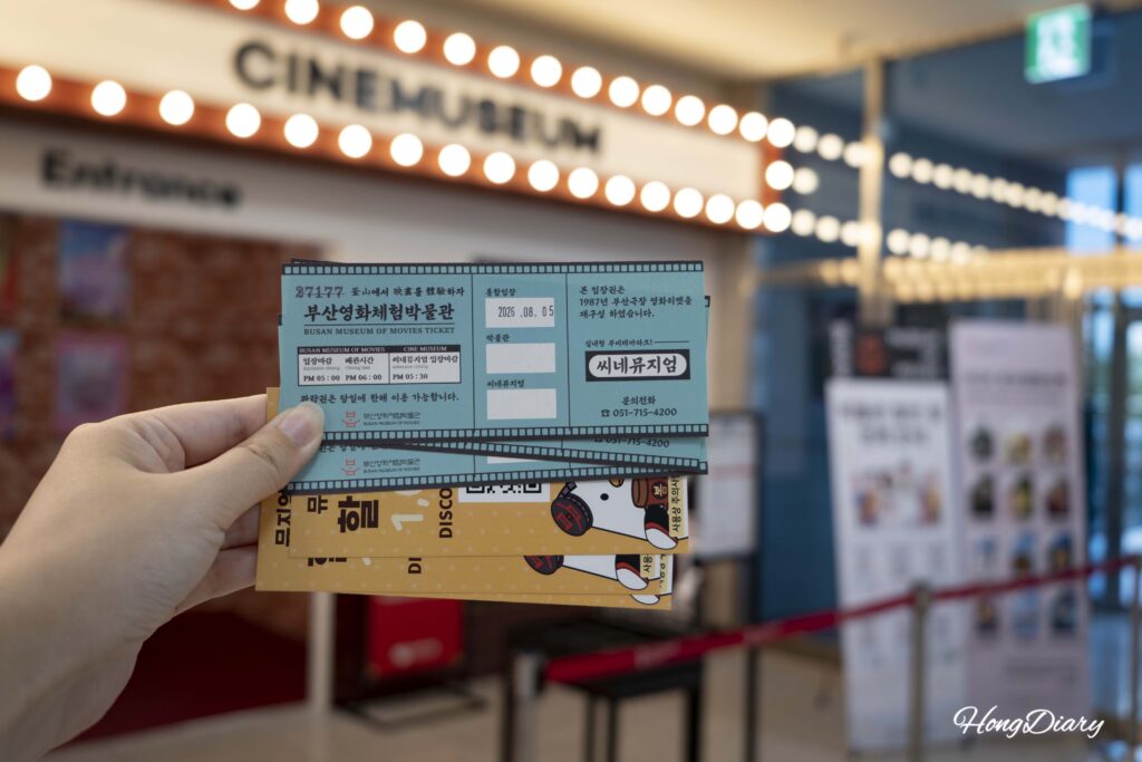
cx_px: 571
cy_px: 381
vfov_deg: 38.9
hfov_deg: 55.8
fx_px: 1079
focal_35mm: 34
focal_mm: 34
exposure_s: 1/60
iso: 320
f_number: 4.5
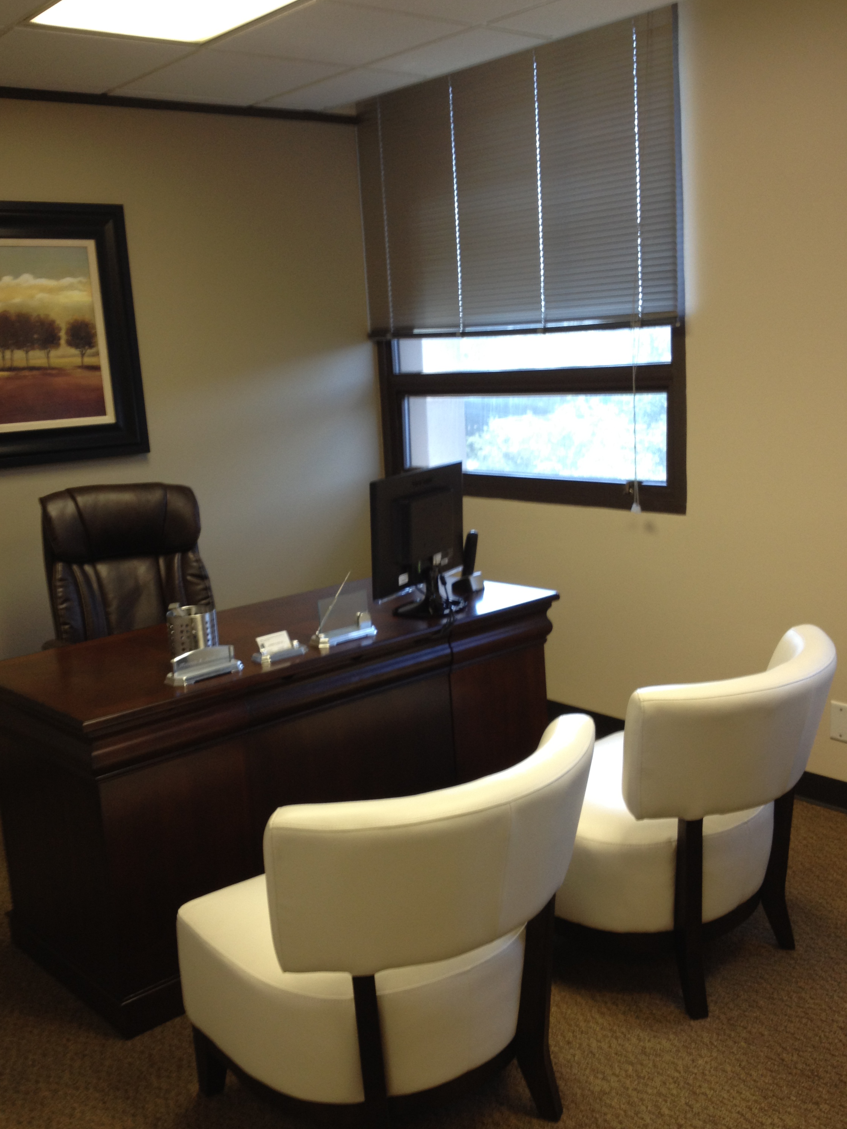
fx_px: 1240
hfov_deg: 37.7
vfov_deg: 49.0
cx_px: 388
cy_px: 551
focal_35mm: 38
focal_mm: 4.28
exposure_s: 1/20
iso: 80
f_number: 2.4
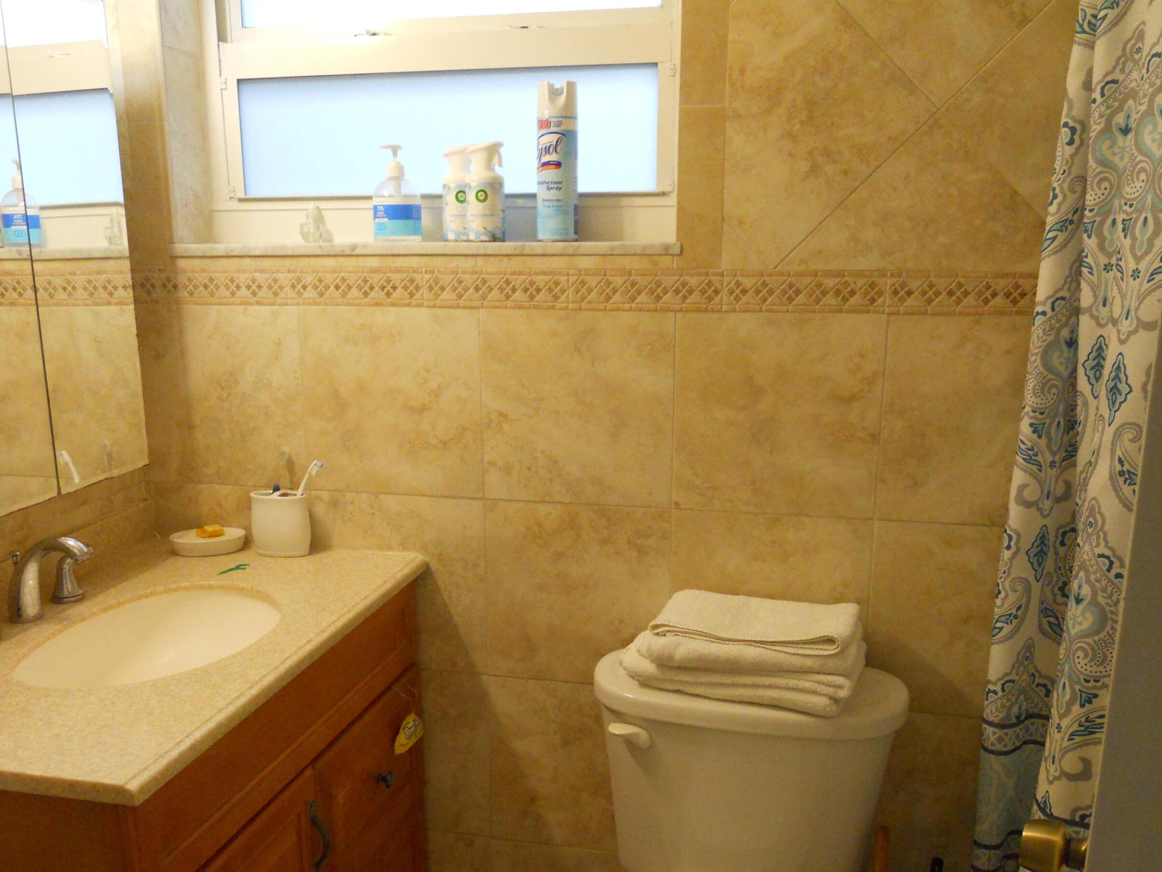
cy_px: 534
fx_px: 1175
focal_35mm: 35
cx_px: 532
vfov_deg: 40.5
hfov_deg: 52.6
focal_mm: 5
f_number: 2.7
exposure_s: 1/125
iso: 640
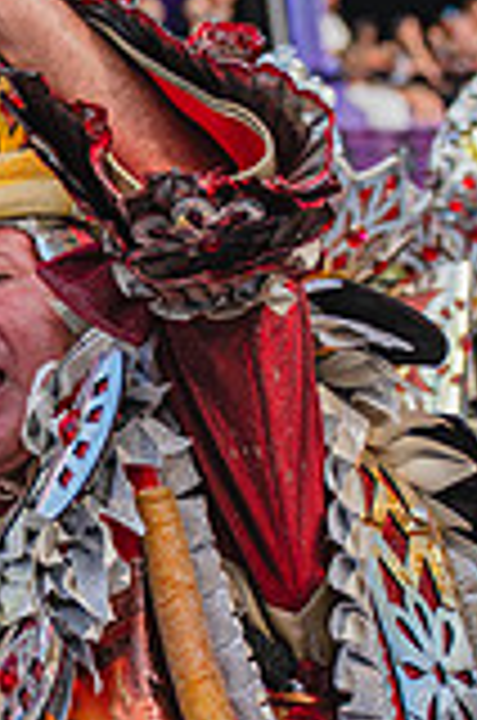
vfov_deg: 8.1
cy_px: 621
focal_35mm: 253
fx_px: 5050
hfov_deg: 5.4
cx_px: -56
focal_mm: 90
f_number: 5.6
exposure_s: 1/1600
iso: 400
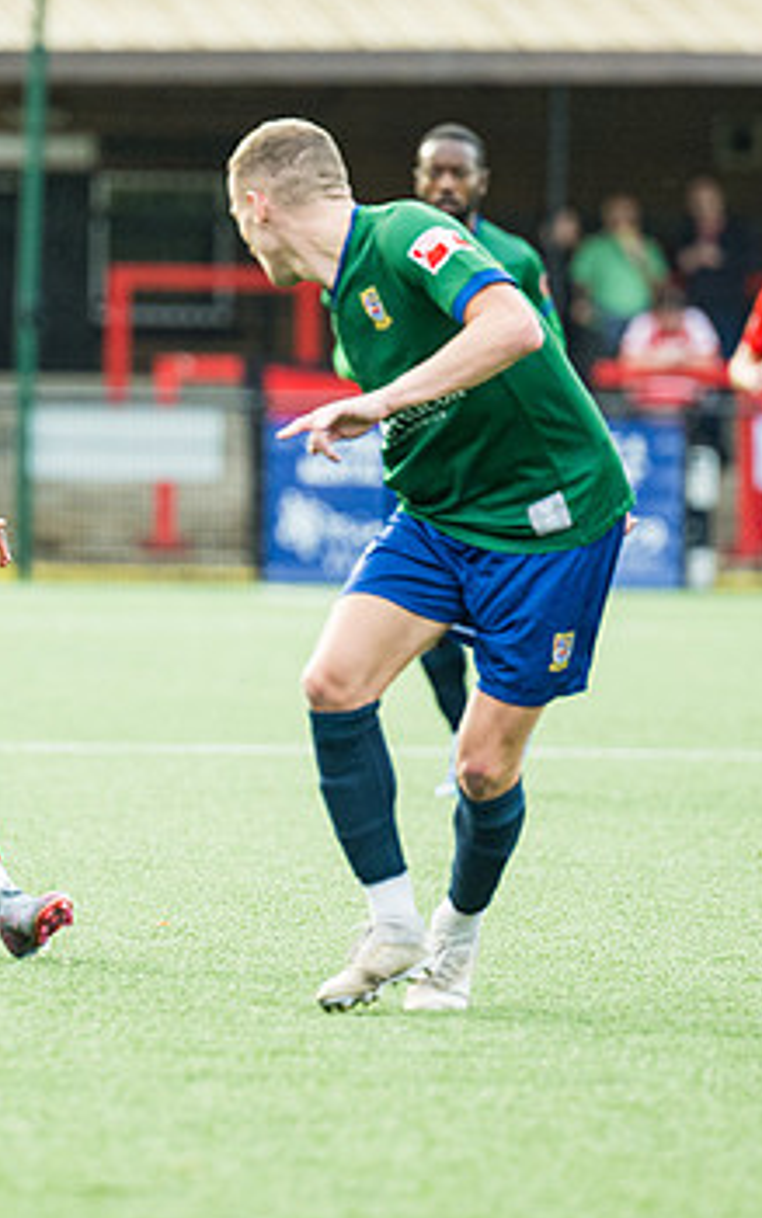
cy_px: 528
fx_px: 18160
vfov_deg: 3.8
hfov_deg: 2.4
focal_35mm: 547
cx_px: 26
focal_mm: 185
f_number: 2.8
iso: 800
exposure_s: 1/500
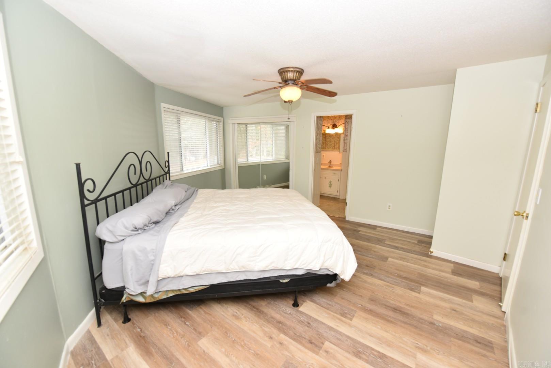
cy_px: 184
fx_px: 214
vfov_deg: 81.3
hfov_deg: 104.2
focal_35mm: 14
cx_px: 276
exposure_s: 1/100
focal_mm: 14
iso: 800
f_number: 5
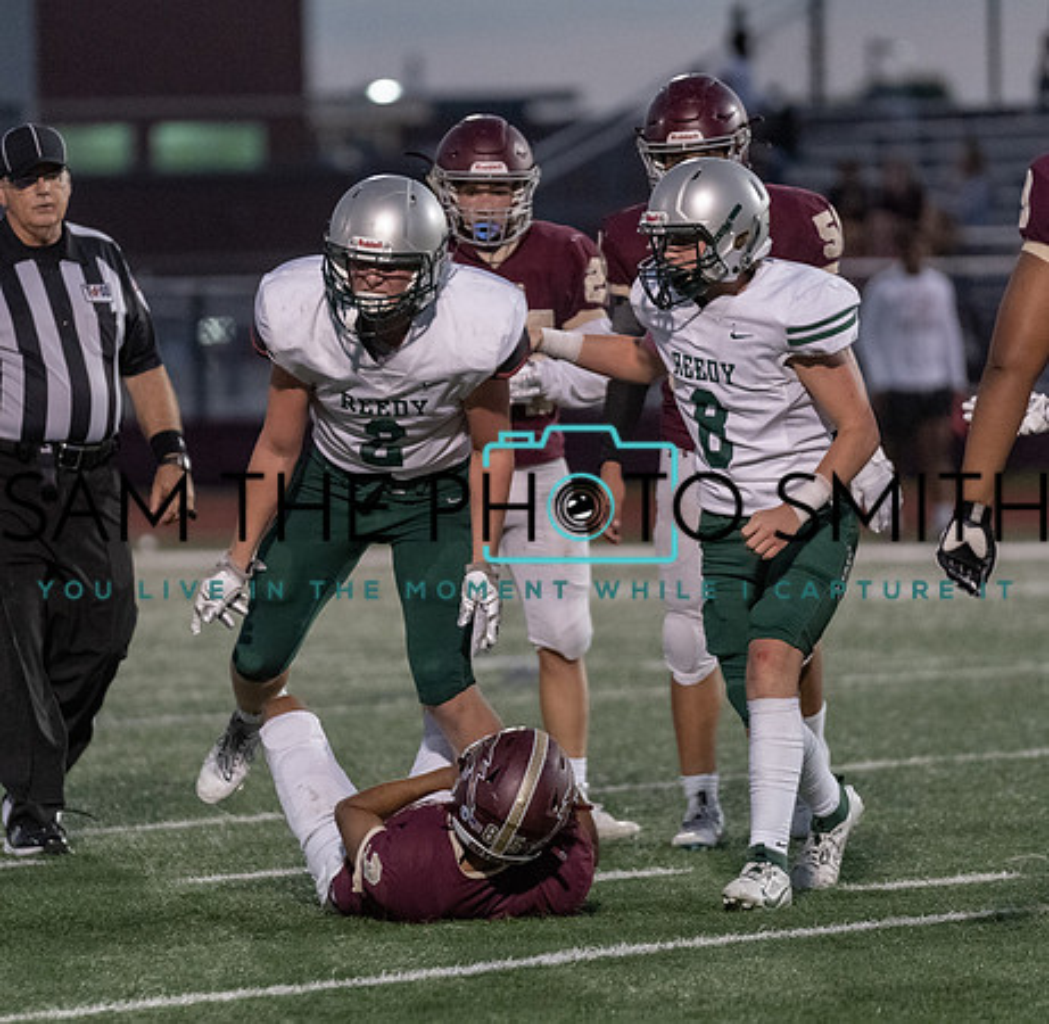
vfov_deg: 5.1
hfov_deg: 5.3
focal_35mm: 336
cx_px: 429
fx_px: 11389
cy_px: 509
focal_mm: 200
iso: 5000
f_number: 2.8
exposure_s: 1/1000
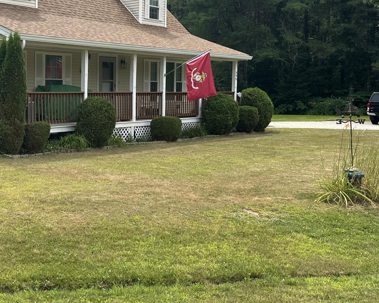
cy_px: 102
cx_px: 56
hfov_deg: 35.7
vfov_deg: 30.0
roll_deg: -0.5
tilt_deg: -2.3
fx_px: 561
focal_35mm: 50
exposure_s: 1/2967
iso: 80
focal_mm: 6.86
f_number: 1.78
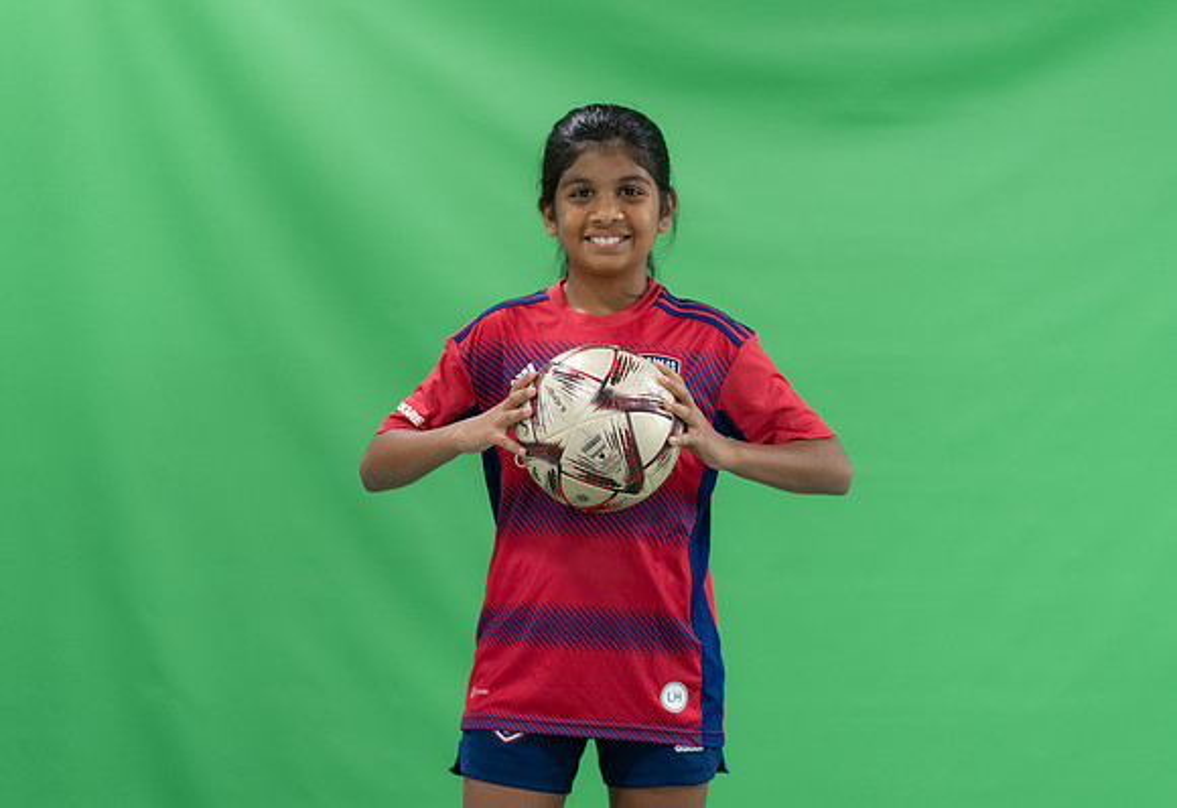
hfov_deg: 15.2
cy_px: 403
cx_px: 608
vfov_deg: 10.4
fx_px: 4425
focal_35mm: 134
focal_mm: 129
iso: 1000
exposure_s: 1/250
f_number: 2.8
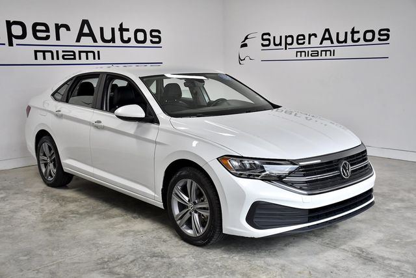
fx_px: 462
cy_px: 139
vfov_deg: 33.4
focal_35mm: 40
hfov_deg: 48.4
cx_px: 208
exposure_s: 1/640
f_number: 5.6
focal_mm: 27
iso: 1250
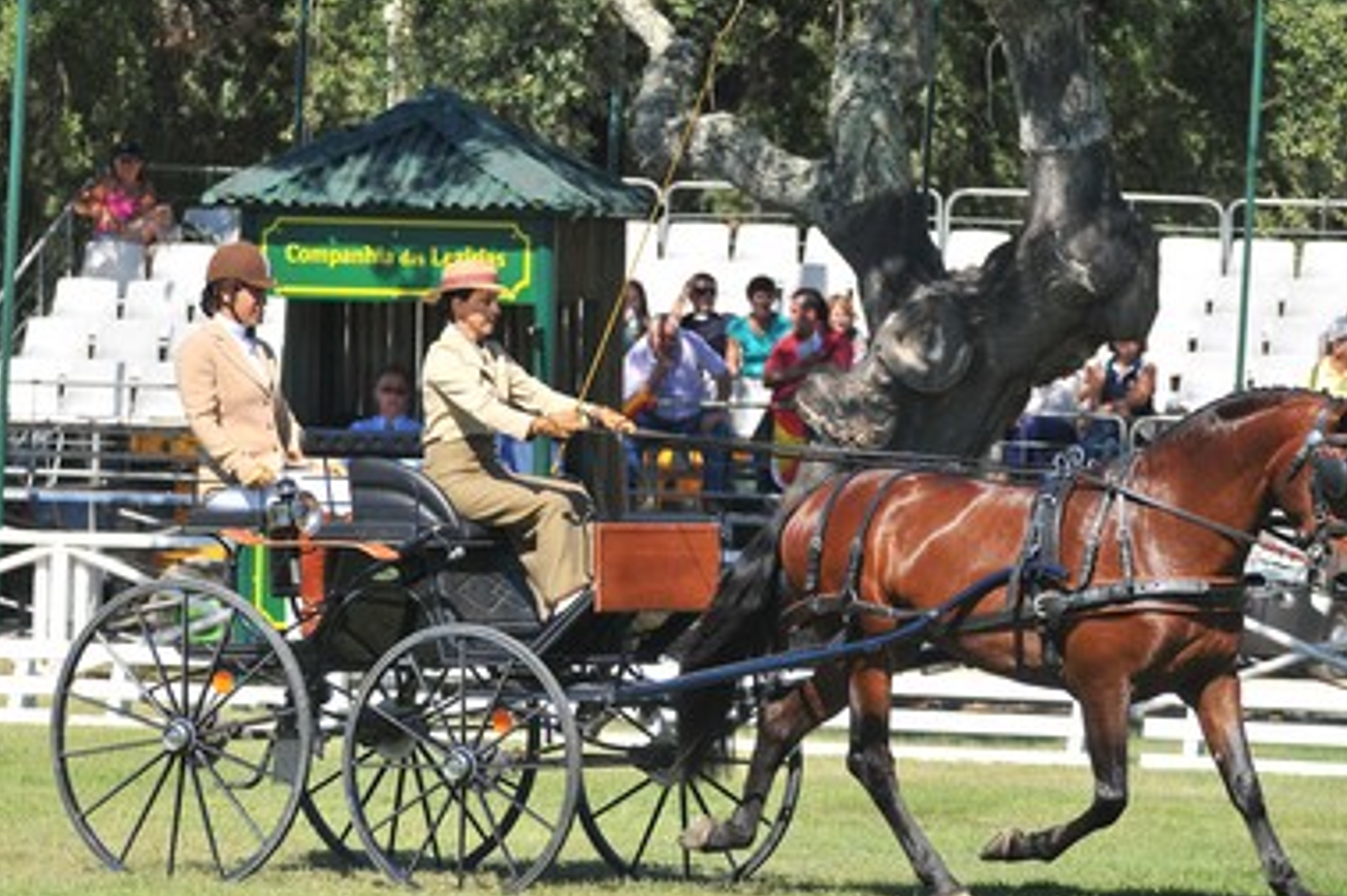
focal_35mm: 267
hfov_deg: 7.7
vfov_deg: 5.1
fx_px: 9981
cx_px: 725
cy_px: 492
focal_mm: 150
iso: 250
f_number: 5
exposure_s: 1/800
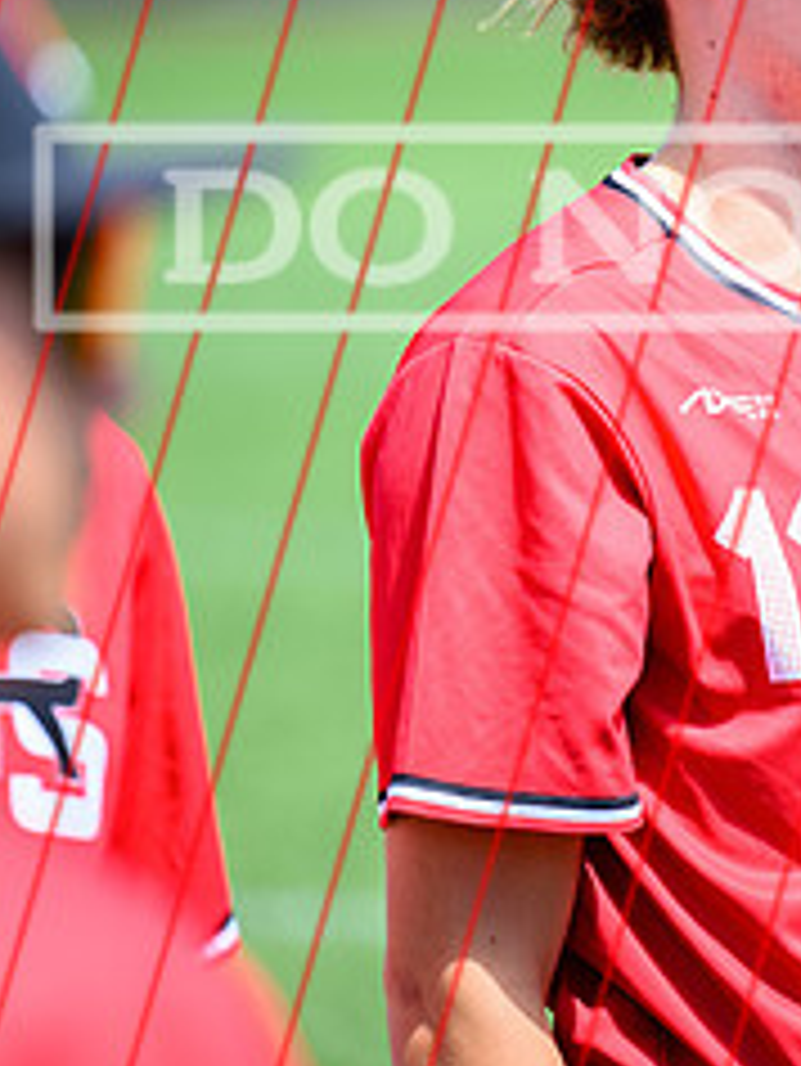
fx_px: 13409
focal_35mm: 435
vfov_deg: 4.6
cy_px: 259
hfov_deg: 3.4
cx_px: 868
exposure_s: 1/400
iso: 64
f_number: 2.8
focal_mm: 185
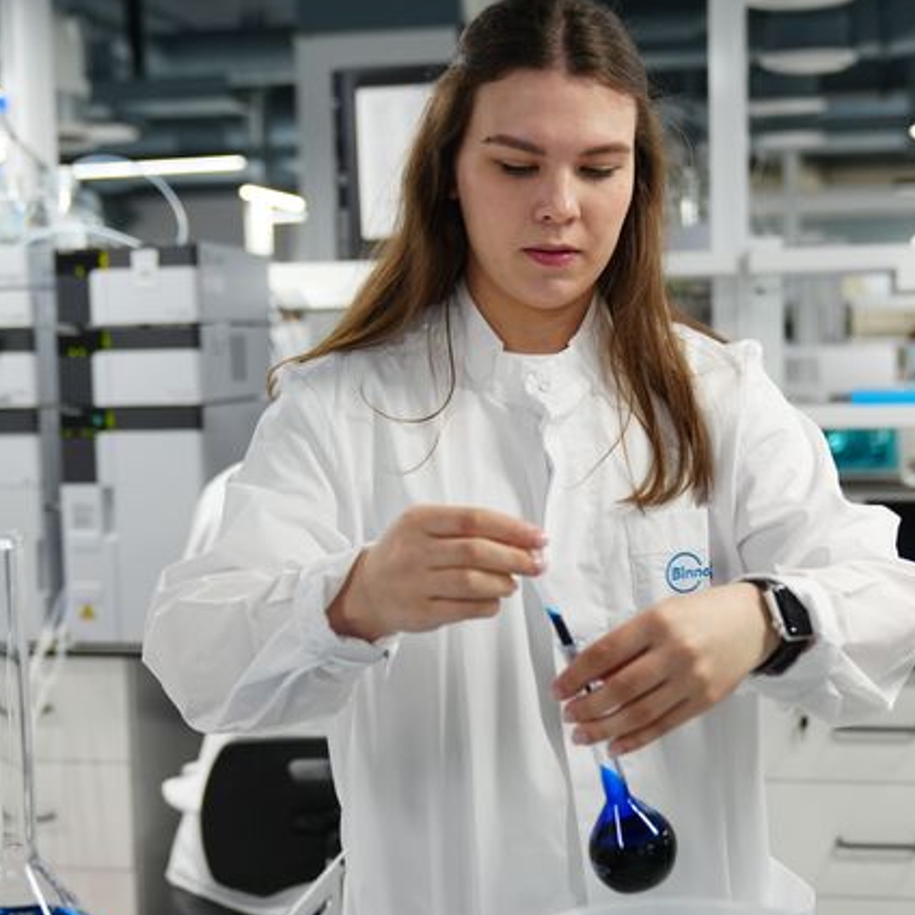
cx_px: 502
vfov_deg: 30.6
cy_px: 479
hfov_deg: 30.5
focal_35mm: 56
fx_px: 1675
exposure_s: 1/500
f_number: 2.8
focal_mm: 40
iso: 1250
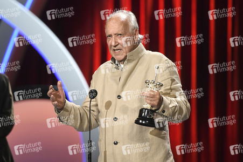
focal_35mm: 200
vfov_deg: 6.9
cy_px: 81
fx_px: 1349
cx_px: 122
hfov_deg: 10.3
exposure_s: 1/400
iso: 2500
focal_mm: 200
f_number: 4
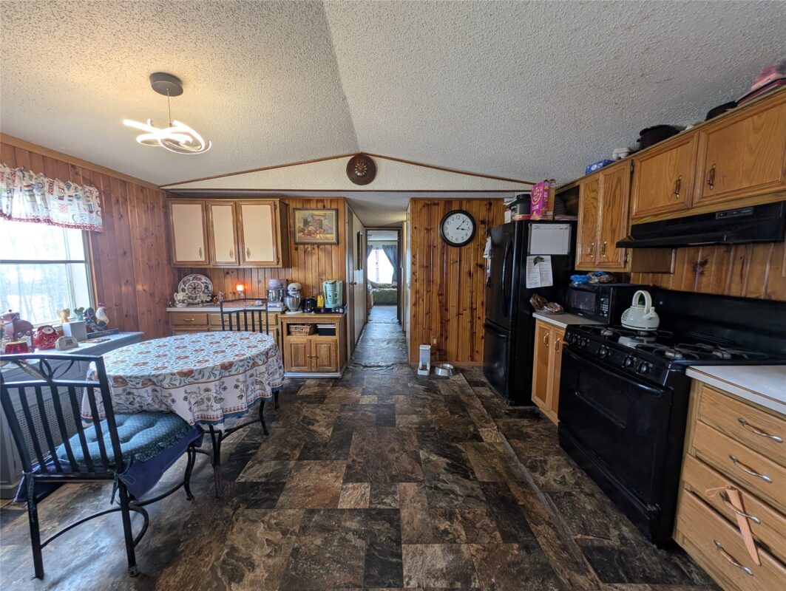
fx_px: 273
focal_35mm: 12
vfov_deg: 94.6
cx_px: 393
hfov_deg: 110.5
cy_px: 296
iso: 70
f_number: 1.95
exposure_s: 1/60
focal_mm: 2.23
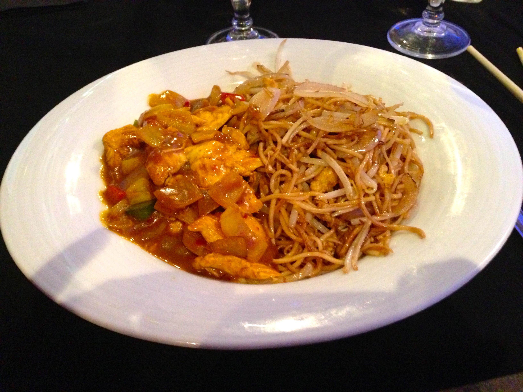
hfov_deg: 55.4
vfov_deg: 42.9
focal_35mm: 33
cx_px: 262
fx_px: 499
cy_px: 196
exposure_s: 1/15
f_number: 2.4
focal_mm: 4.13
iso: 800
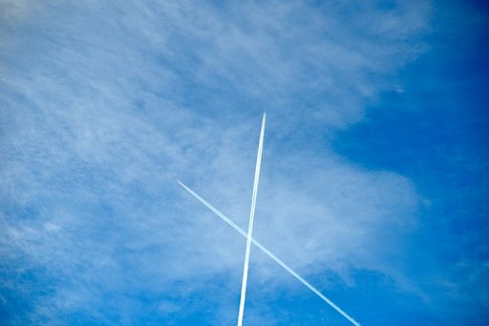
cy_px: 163
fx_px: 1629
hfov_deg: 17.1
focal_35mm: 120
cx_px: 244
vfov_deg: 11.4
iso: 200
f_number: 5
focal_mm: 120
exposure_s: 1/1250
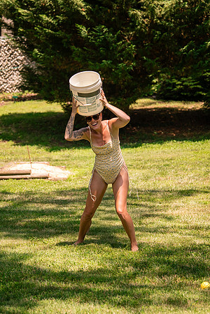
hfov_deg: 9.6
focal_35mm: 143
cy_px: 122
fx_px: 1248
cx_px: 103
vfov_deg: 14.4
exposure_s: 1/3200
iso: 400
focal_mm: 70
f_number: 2.8
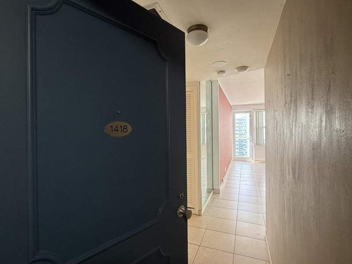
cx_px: 176
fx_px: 142
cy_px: 132
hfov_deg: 102.1
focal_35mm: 14
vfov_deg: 85.7
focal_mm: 2.22
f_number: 2.2
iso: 160
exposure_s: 1/99
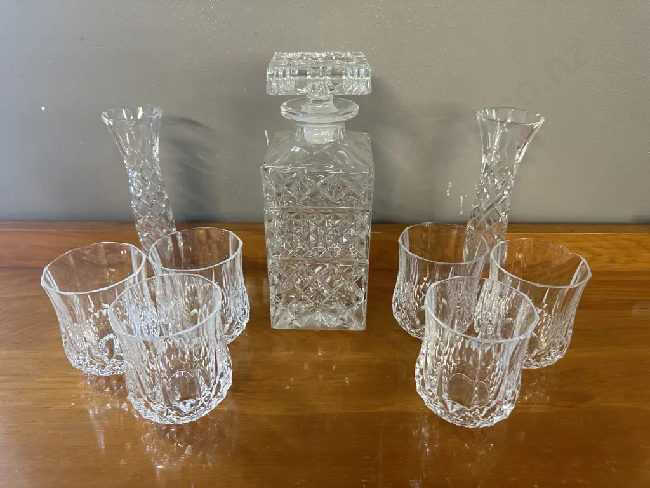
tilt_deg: -29.8
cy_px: 244
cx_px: 325
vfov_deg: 56.8
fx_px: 451
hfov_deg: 71.6
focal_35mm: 24
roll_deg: -0.7
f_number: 1.78
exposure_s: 1/50
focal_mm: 6.86
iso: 200
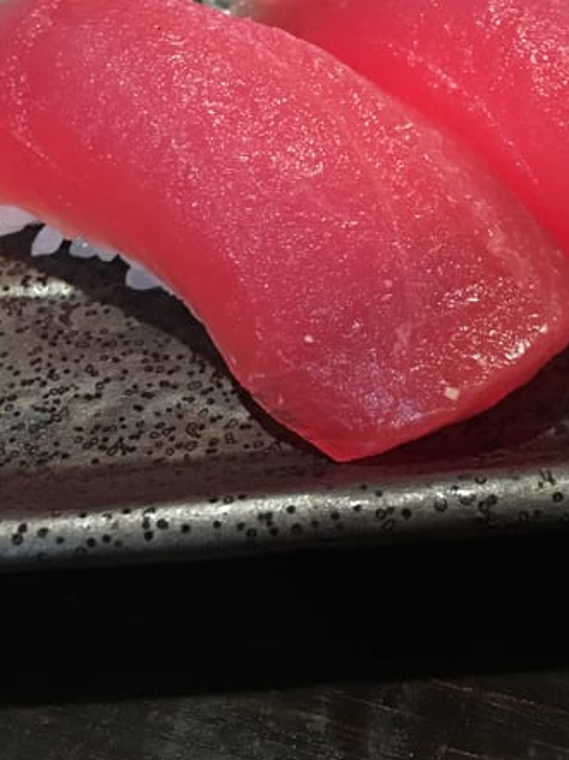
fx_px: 1229
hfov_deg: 25.9
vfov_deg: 34.1
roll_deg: +1.2
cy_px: 266
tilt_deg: -44.5
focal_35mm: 56
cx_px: 392
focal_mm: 4.15
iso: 125
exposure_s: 1/4
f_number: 2.2
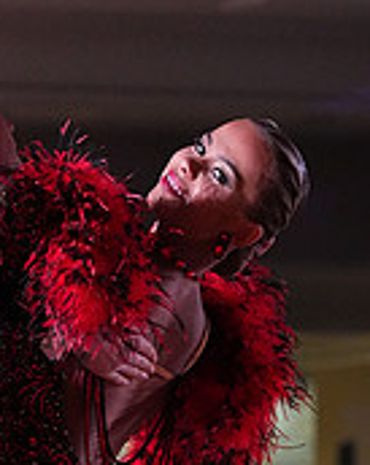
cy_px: 670
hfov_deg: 3.7
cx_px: 72
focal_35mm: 422
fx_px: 5792
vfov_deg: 4.6
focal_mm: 133
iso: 8000
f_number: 5
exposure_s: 1/400
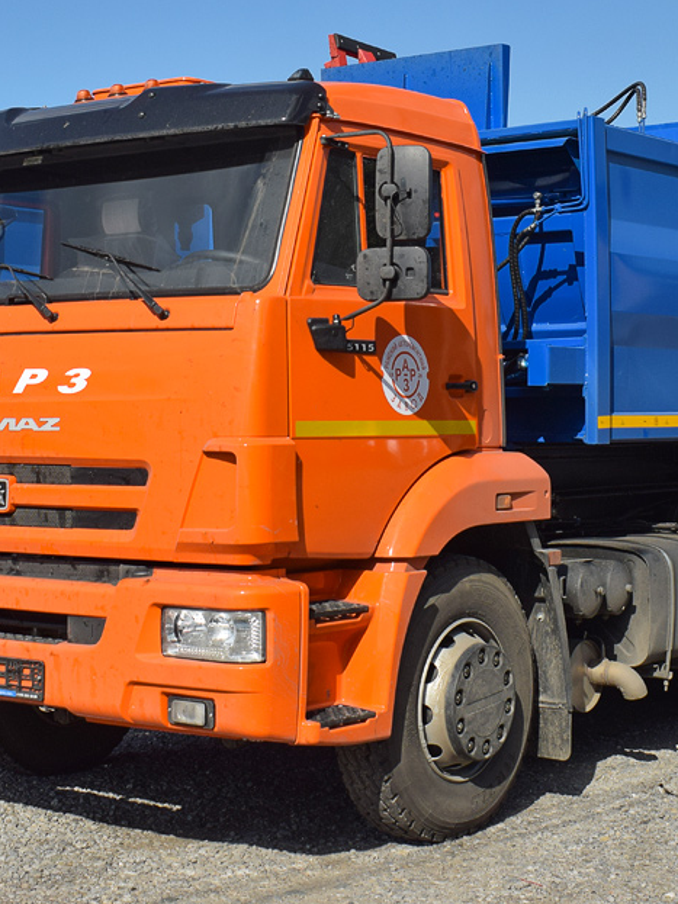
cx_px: 402
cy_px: 332
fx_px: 1670
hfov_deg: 22.9
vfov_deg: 30.2
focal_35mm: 64
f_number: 7.1
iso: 200
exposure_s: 1/1250
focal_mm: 23
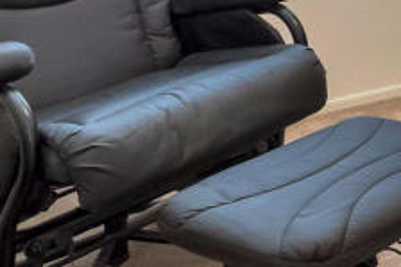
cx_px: 772
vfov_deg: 15.0
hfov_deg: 18.6
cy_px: -236
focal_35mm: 77
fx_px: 857
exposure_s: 1/50
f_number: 5
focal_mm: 15
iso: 2500
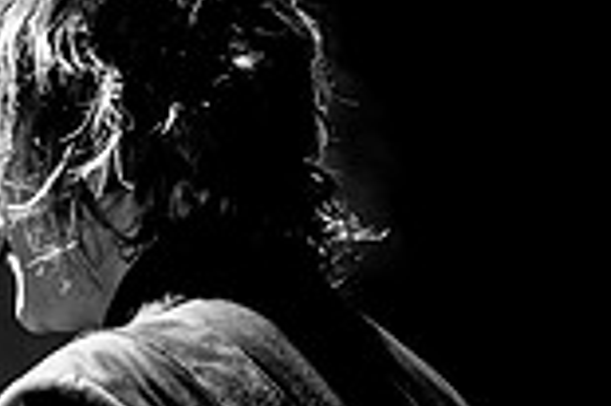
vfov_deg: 2.8
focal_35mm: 487
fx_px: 8257
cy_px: 272
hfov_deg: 4.2
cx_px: 24
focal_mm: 130
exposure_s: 1/500
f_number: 3.5
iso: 6400
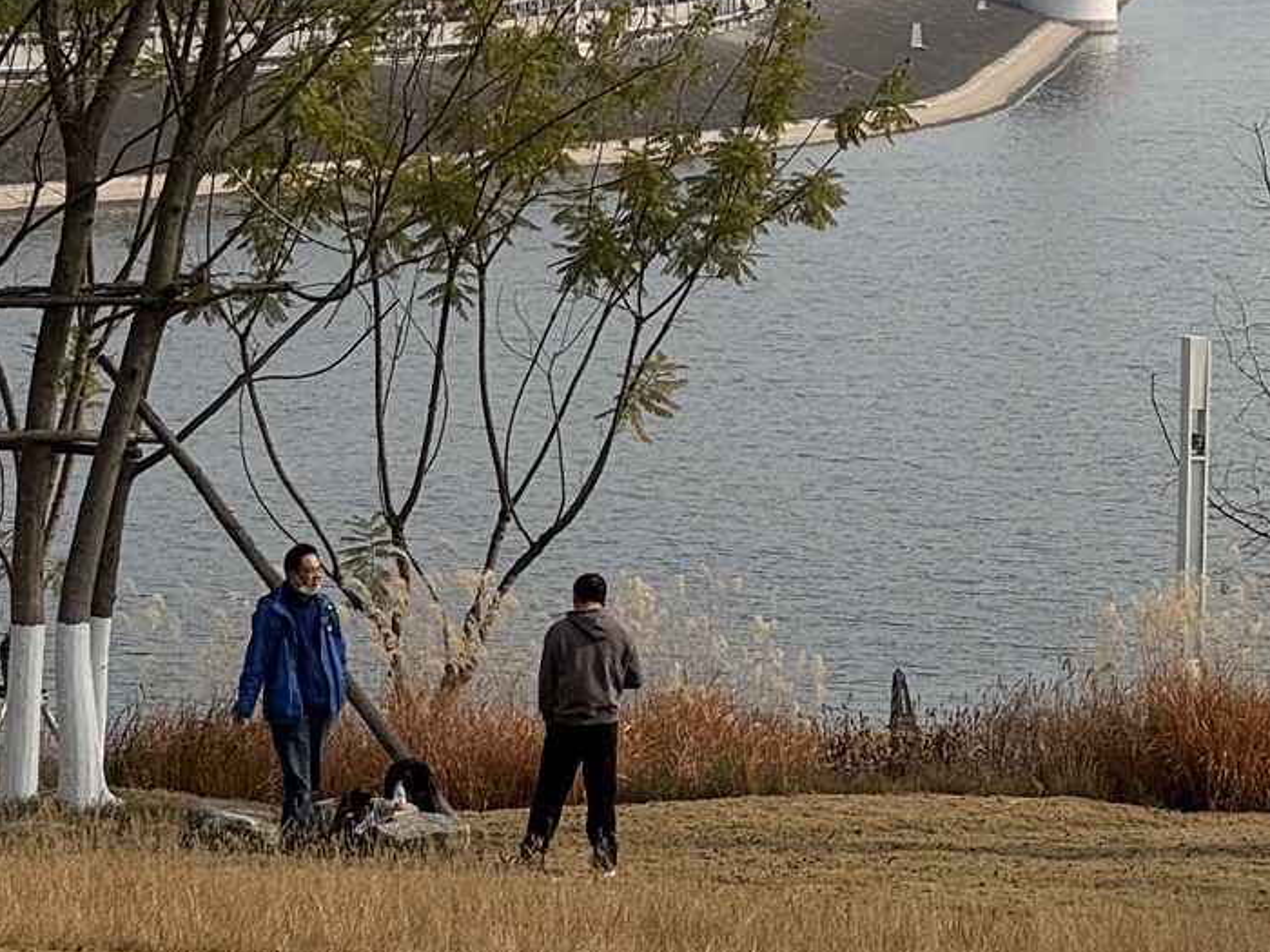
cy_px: -152
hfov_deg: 9.0
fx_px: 8071
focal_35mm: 220
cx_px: 947
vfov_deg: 6.7
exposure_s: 1/1143
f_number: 2.8
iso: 25
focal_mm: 9
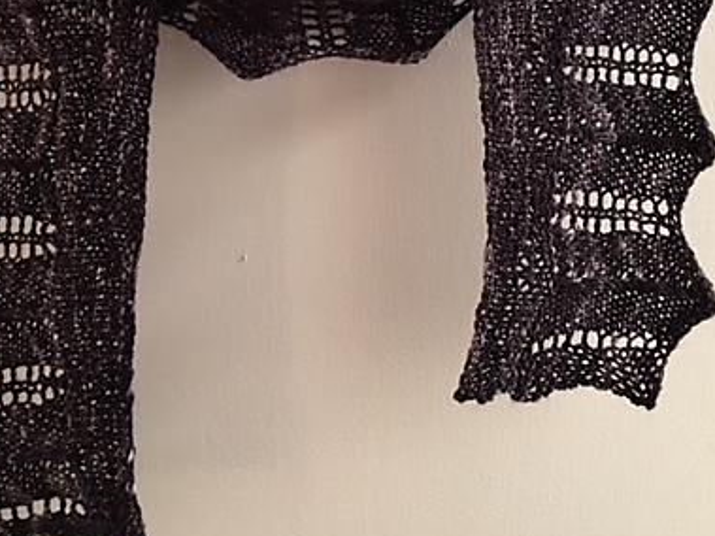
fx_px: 1012
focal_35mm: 49
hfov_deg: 38.8
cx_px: 308
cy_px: 111
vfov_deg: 29.0
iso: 100
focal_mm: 4.15
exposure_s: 1/4
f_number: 2.2
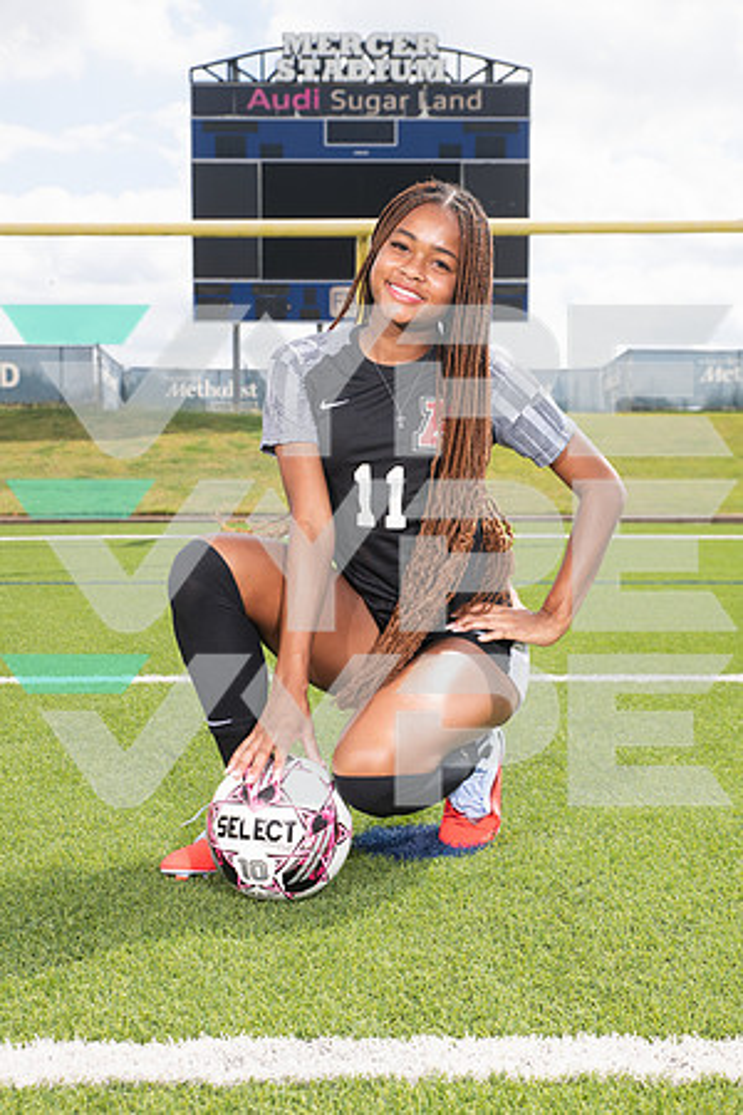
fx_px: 1424
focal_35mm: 46
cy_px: 558
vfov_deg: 42.7
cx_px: 372
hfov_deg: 29.2
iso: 125
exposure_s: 1/400
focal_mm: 46
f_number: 7.1
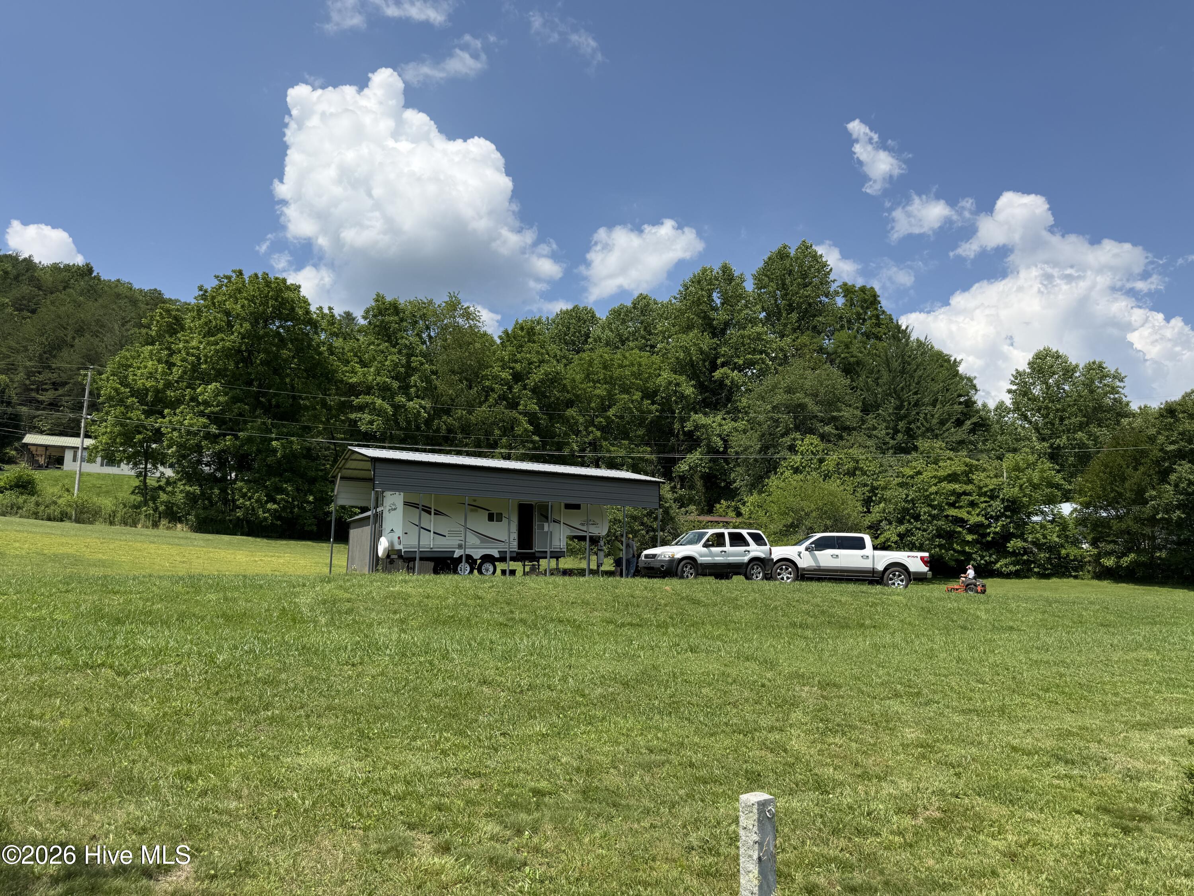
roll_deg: +0.6
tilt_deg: +8.1
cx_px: 597
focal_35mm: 24
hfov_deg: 71.6
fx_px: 828
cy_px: 448
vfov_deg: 56.8
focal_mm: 6.76
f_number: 1.78
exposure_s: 1/4673
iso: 80
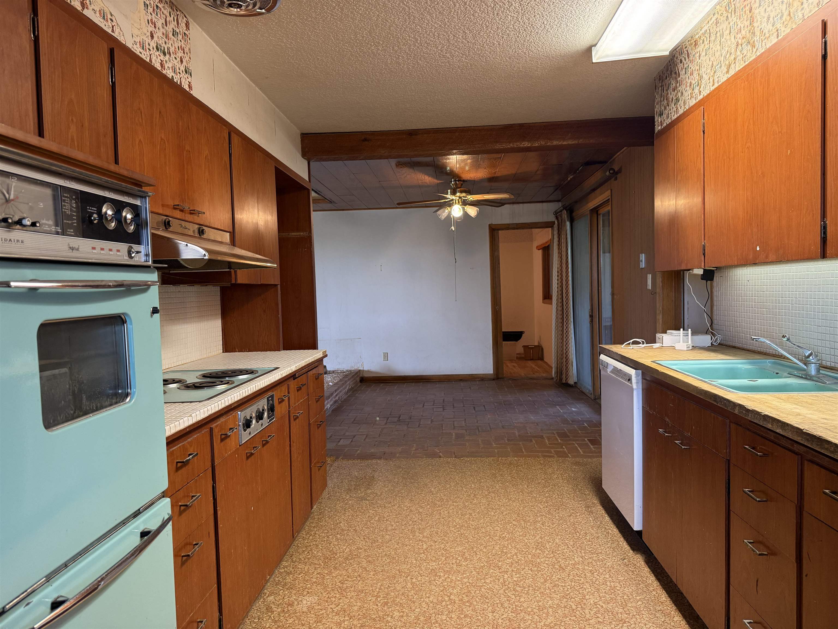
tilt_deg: -3.4
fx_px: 581
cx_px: 419
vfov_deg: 56.8
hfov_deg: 71.6
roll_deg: +1.5
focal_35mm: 24
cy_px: 314
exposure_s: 1/60
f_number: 1.78
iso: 200
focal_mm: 6.76
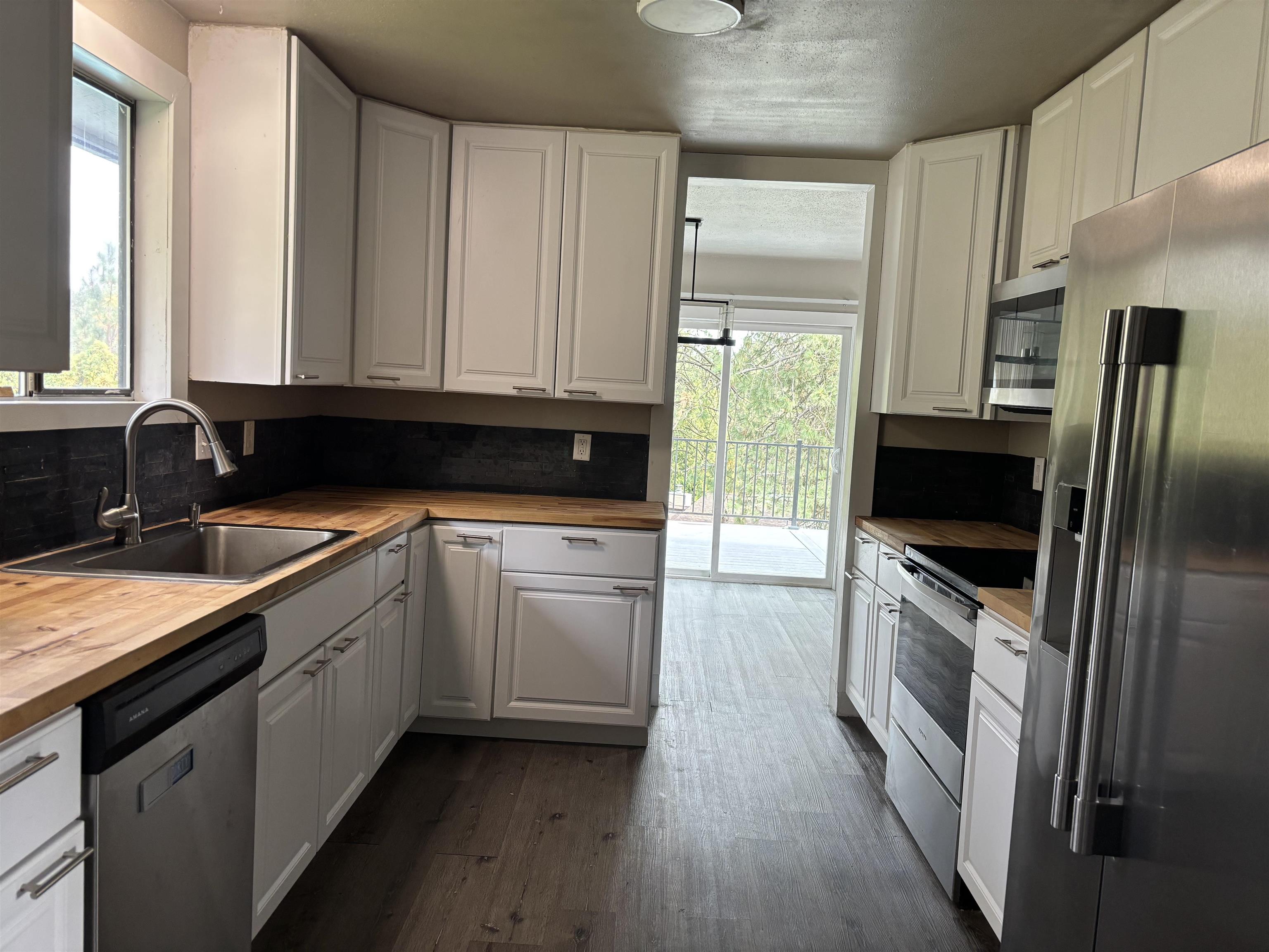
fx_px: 953
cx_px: 634
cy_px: 476
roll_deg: -3.5
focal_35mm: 26
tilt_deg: -5.2
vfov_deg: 53.1
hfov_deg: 67.3
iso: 125
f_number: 1.6
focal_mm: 5.96
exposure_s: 1/120
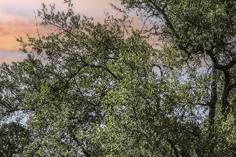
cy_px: 205
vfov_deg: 19.2
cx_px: 251
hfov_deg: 28.4
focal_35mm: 65
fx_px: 428
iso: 400
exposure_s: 1/500
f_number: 8
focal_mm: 18.1
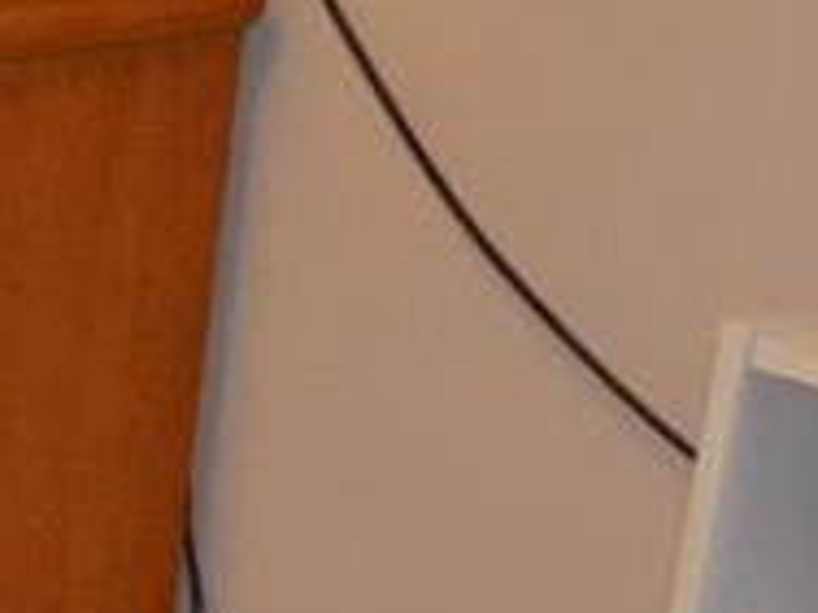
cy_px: 261
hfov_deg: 7.2
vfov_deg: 5.9
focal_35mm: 252
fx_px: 5955
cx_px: -1340
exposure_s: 1/60
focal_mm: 22
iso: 1000
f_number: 3.8
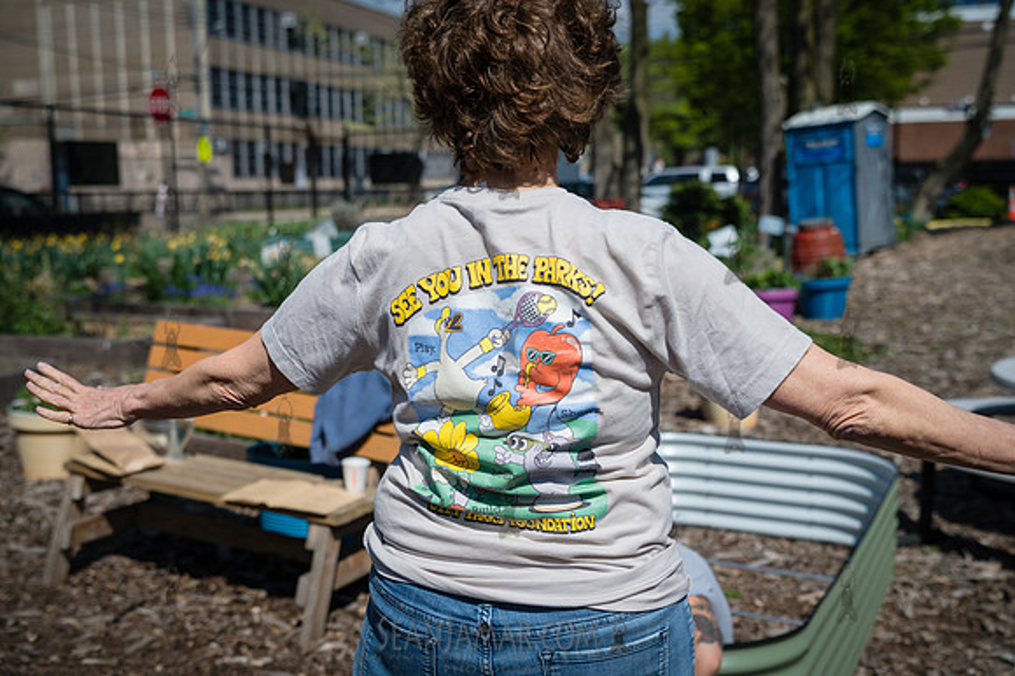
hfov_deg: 49.6
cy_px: 338
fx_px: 1099
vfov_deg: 34.2
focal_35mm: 39
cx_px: 508
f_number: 3.5
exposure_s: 1/2000
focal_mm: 39
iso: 100
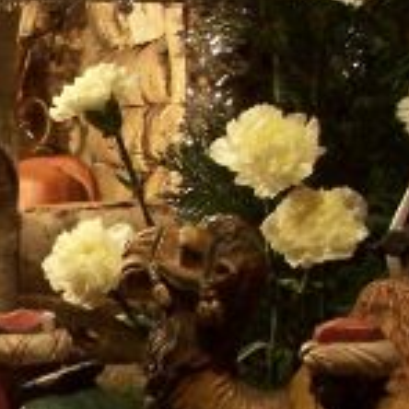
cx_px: -322
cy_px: 348
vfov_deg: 14.1
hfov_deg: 12.9
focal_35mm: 123
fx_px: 1644
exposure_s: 1/8
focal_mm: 5.6
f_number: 2.7
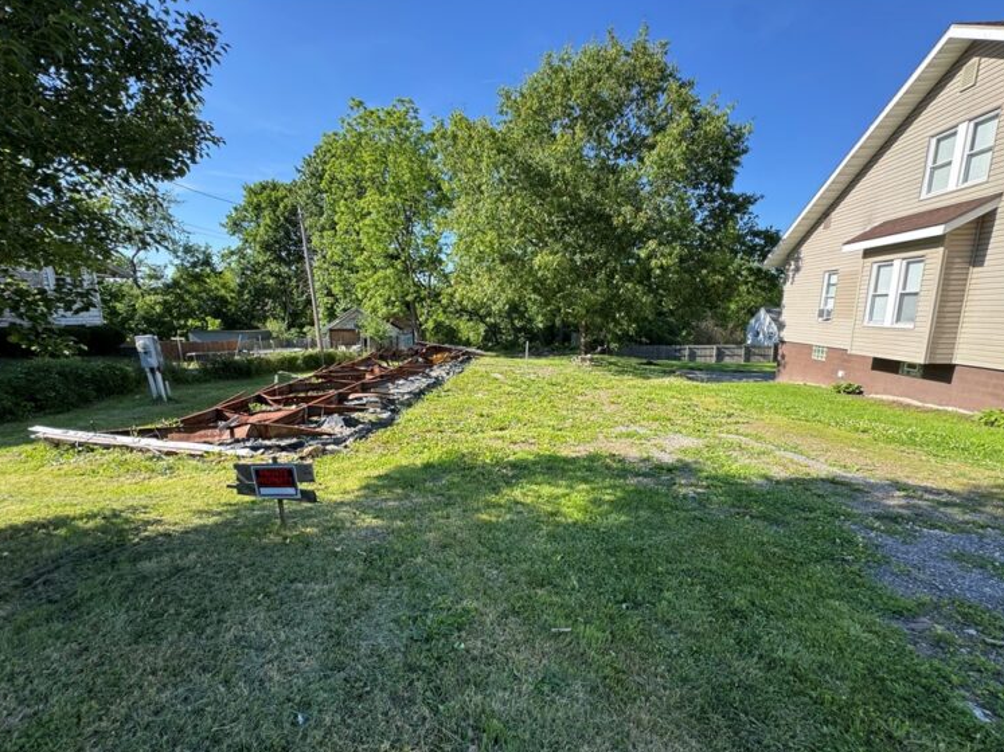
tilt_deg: -11.8
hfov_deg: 98.1
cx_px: 485
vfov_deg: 81.7
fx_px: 435
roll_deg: +0.4
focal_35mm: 15
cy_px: 389
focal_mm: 2.22
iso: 40
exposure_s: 1/518
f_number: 2.2
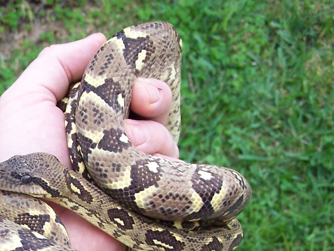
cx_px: 24
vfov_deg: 18.2
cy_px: 226
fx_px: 772
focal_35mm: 80
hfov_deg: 23.7
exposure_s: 1/180
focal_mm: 6.3
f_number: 2.8
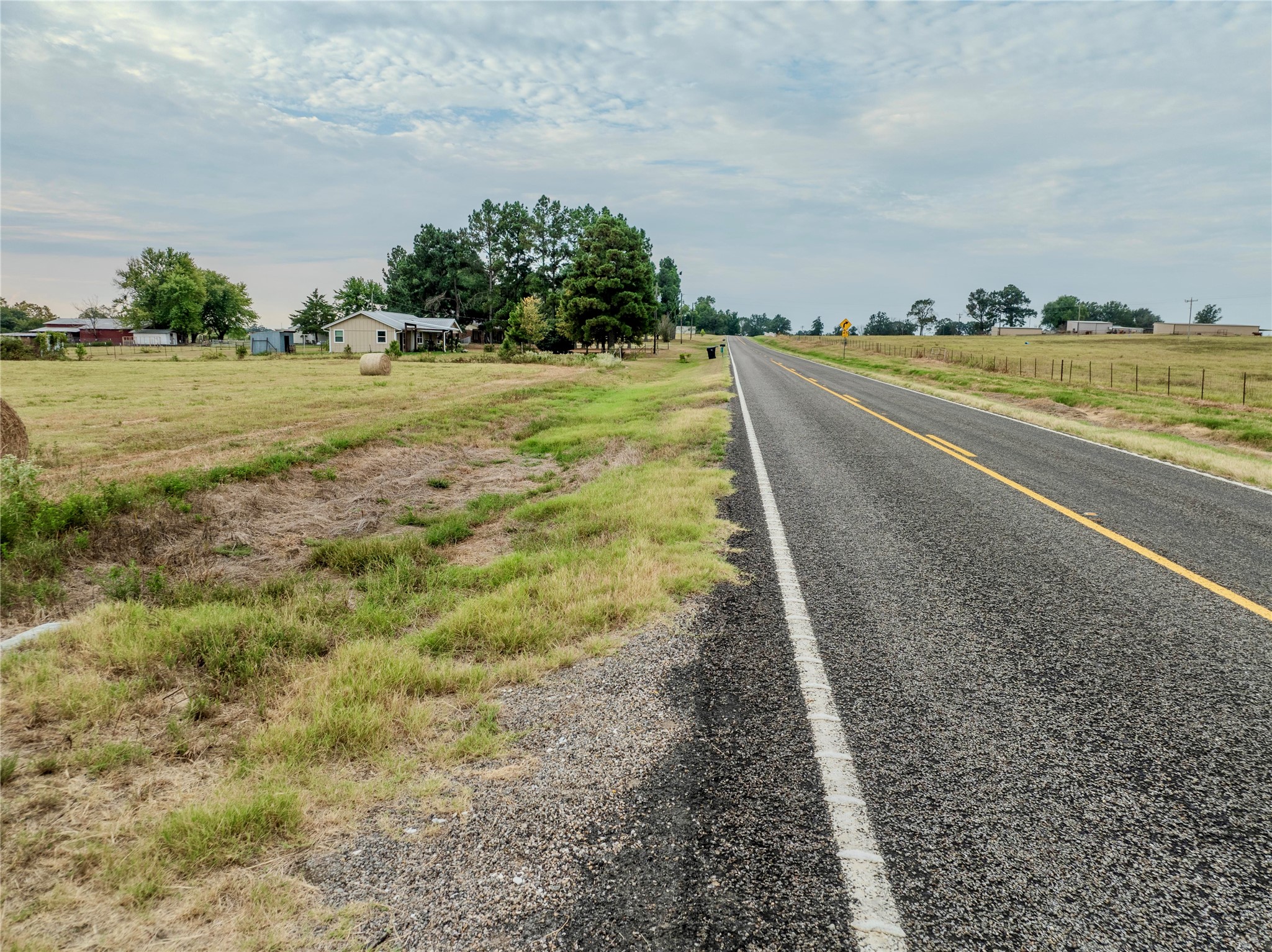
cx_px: 636
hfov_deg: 71.6
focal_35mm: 24
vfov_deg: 56.8
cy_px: 476
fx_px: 881
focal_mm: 12.29
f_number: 2.8
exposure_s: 1/320
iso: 130
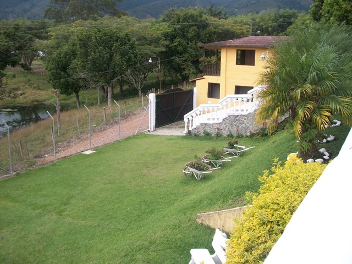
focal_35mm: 32
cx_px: 176
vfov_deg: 44.2
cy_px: 132
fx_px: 325
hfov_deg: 56.8
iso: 80
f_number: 2.9
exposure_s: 1/640
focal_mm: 5.7
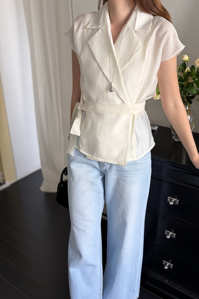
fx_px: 232
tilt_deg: -20.7
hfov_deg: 46.2
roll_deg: -0.3
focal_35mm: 28
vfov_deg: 65.5
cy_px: 153
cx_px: 115
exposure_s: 1/122
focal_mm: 5.96
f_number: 1.6
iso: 50
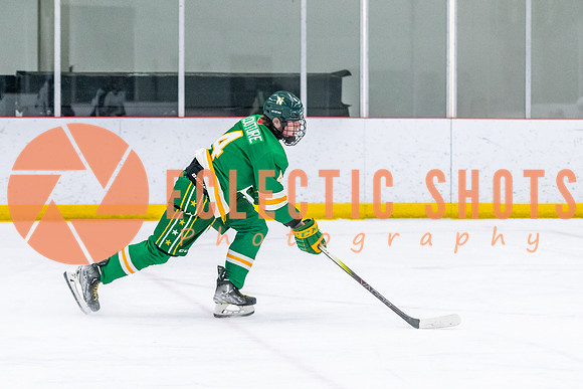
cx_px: 228
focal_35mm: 167
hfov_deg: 12.3
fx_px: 2702
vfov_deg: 8.2
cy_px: 166
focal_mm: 90
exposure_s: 1/800
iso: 4000
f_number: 2.8
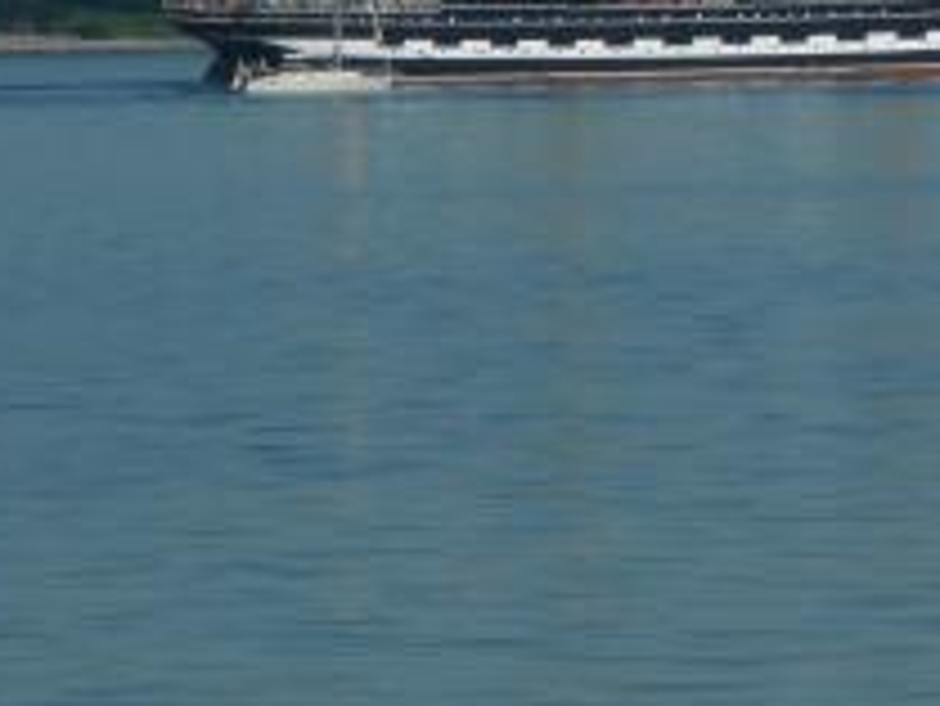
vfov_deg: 2.7
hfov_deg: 3.6
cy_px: -157
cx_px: 855
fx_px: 14998
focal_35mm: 552
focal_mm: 34.2
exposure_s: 1/640
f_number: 7.1
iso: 80
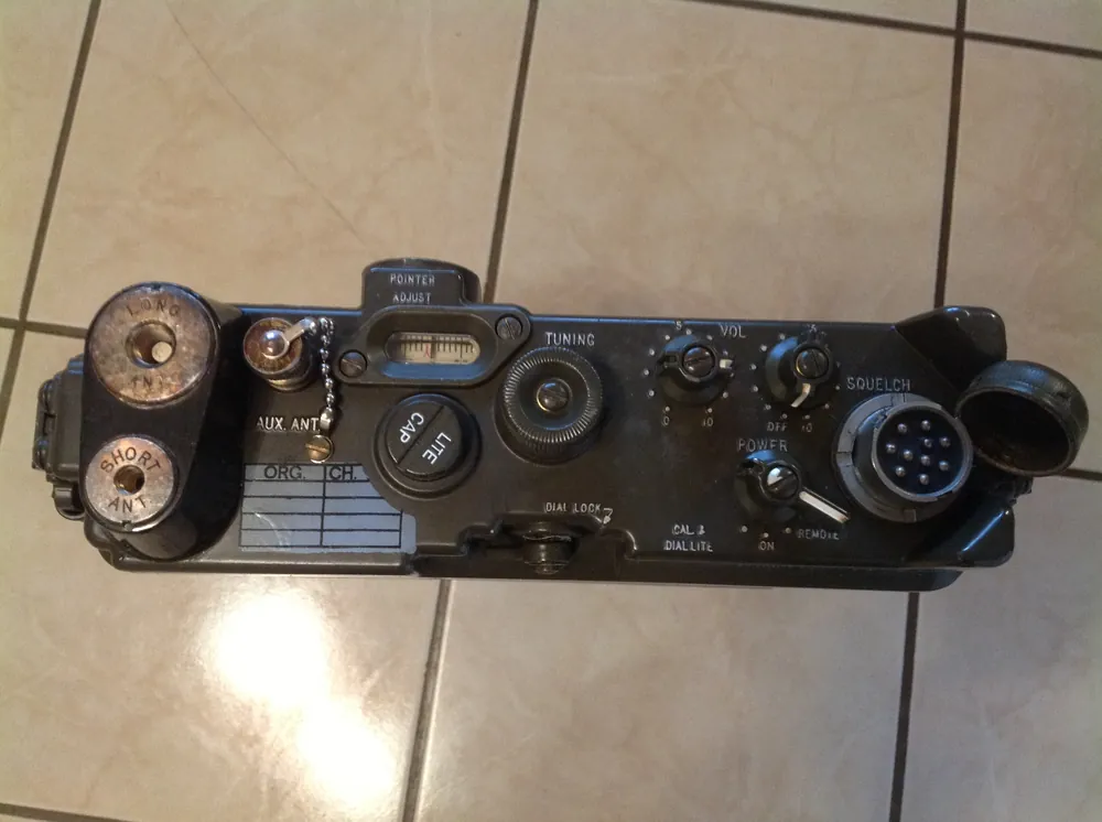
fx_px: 1112
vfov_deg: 40.6
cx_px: 551
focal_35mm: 35
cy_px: 411
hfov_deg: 52.7
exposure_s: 1/15
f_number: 2.4
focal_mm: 4.28
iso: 320
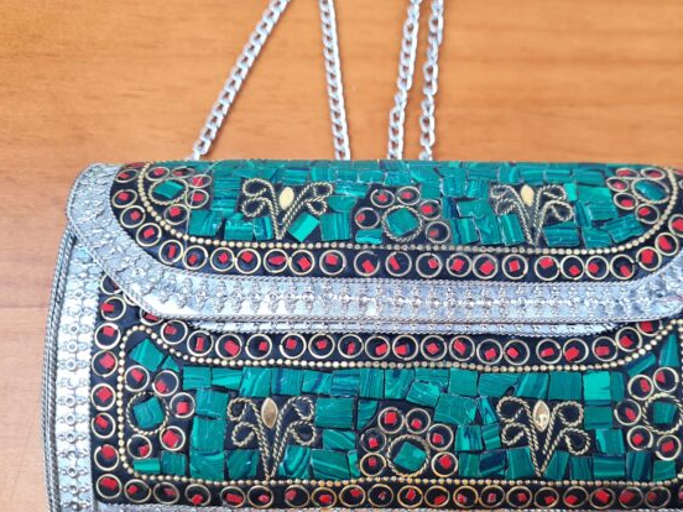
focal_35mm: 33
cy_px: 285
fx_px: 651
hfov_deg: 55.0
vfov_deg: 42.9
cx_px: 408
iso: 50
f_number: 1.8
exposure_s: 1/130
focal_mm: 5.4
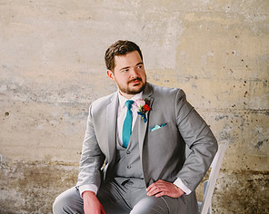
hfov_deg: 21.3
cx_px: 135
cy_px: 128
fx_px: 716
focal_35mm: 90
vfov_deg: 17.0
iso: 1600
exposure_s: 1/160
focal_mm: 63
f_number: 4
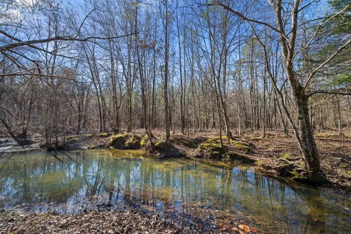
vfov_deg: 81.2
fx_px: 137
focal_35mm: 14
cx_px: 176
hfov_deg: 104.2
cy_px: 117
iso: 250
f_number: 9
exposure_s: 1/30
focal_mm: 14
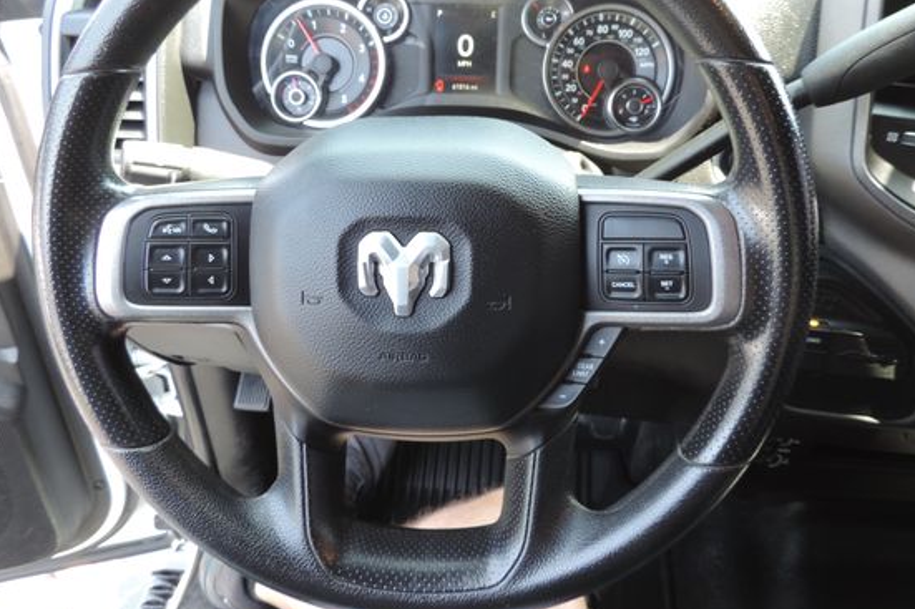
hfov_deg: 63.7
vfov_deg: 44.6
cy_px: 236
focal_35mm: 29
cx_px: 472
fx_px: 737
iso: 125
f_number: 3
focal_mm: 4.3
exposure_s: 1/30
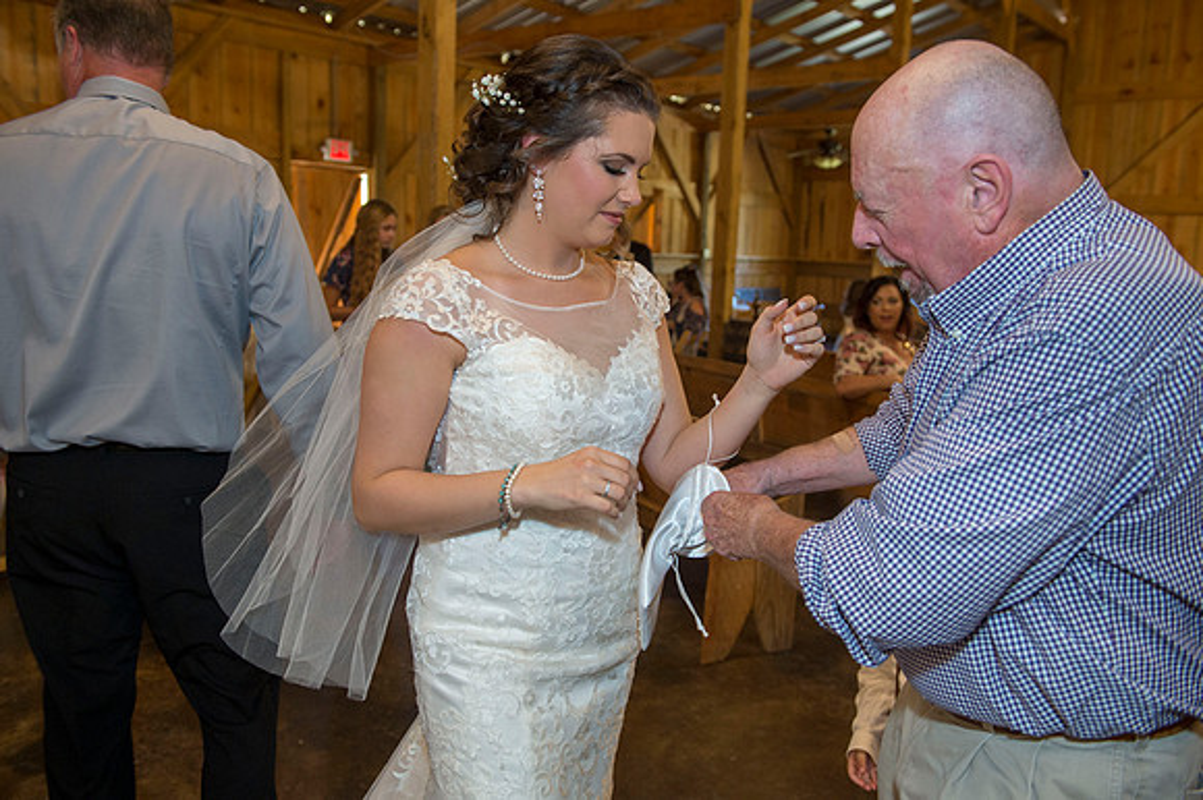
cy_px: 400
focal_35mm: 32
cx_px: 602
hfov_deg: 58.7
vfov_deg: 41.1
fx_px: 1069
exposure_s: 1/125
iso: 1600
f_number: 4
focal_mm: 32
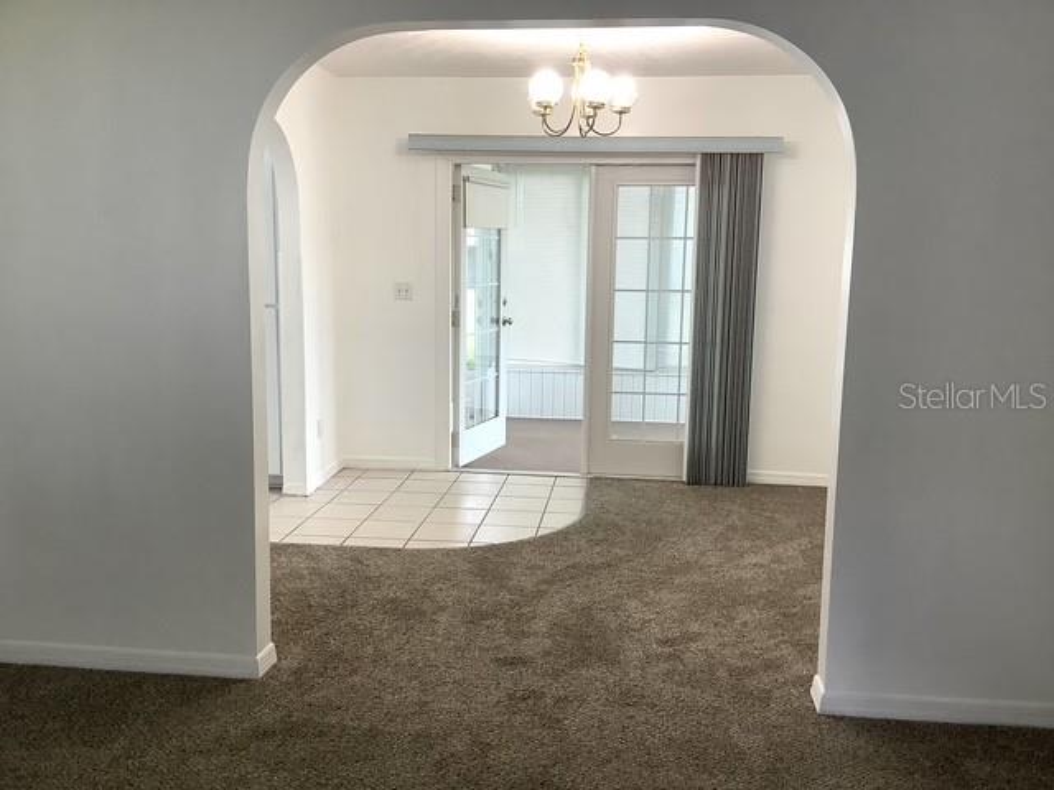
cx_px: 527
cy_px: 395
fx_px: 944
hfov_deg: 58.4
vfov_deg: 45.4
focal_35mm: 31
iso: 64
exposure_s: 1/60
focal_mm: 3.3
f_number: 2.4
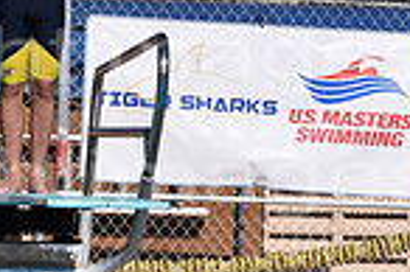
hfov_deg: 3.1
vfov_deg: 2.0
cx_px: 42
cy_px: -1
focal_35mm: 669
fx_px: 7611
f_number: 4.5
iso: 200
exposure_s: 1/8000
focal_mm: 112
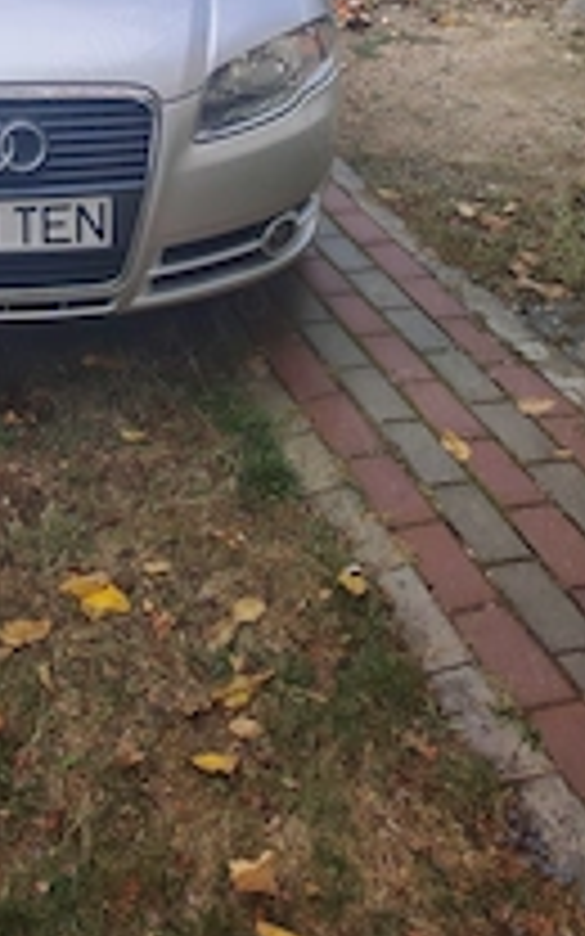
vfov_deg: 38.6
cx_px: -32
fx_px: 1250
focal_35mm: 49
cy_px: 117
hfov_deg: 24.8
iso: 100
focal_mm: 5.25
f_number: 1.75
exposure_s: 1/507
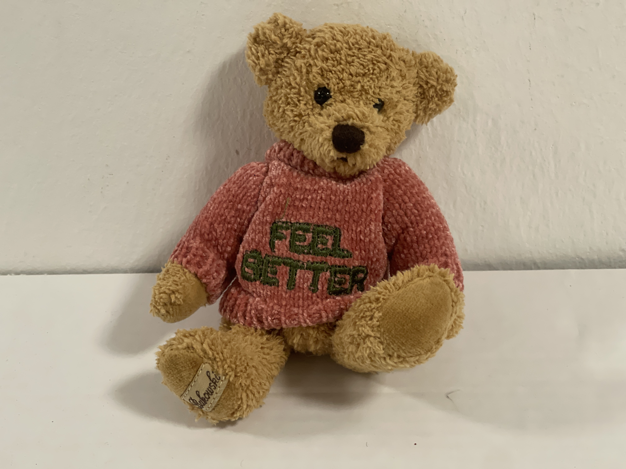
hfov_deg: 30.3
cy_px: 234
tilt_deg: -22.9
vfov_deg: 22.9
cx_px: 313
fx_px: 1157
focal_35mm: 64
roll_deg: +0.0
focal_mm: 7.5
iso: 200
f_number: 2.2
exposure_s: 1/50
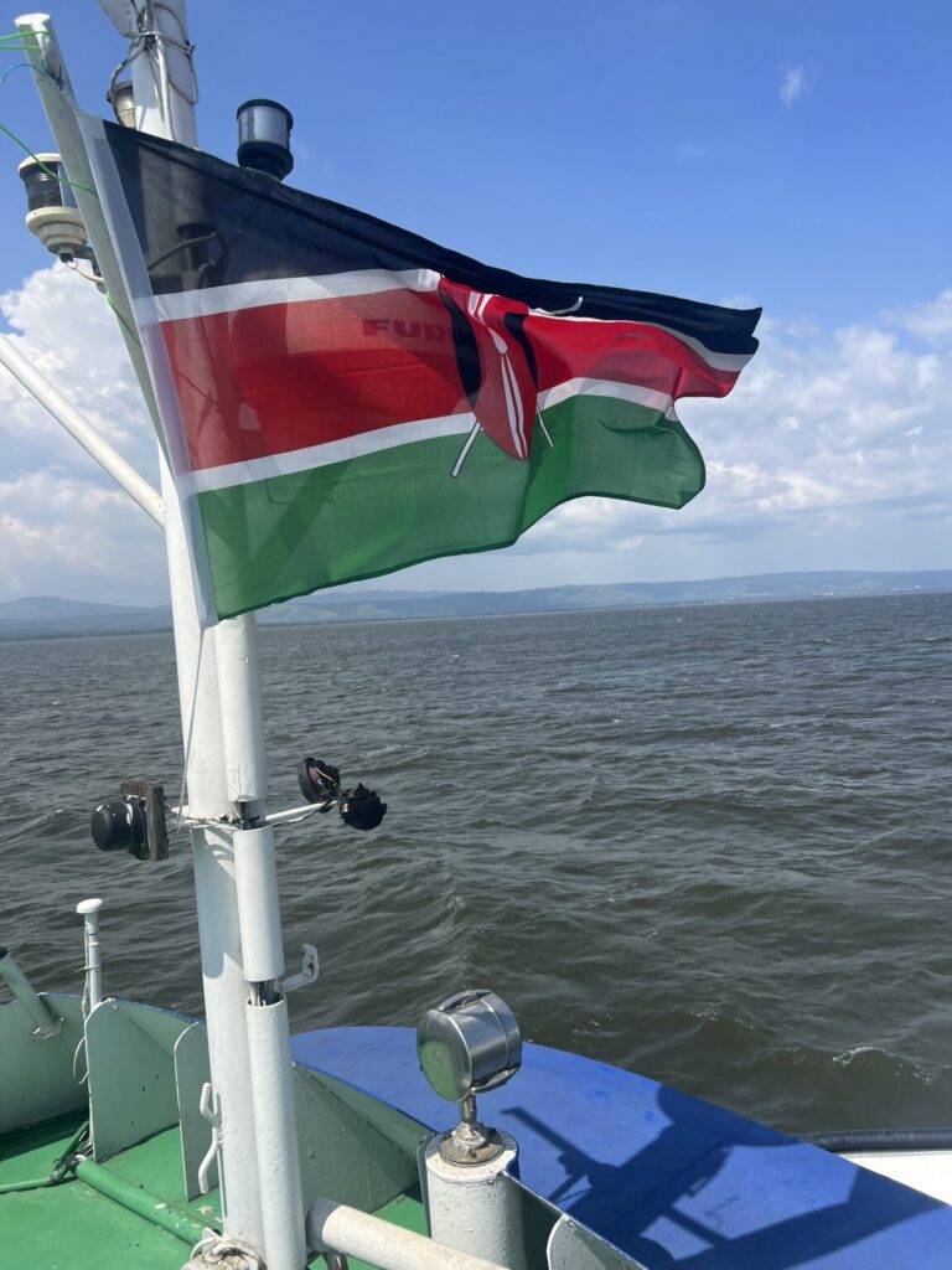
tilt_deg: +0.2
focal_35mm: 26
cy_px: 635
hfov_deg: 53.1
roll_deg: +5.6
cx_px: 476
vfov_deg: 67.3
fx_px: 953
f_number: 1.5
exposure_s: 1/4831
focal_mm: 5.7
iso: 50
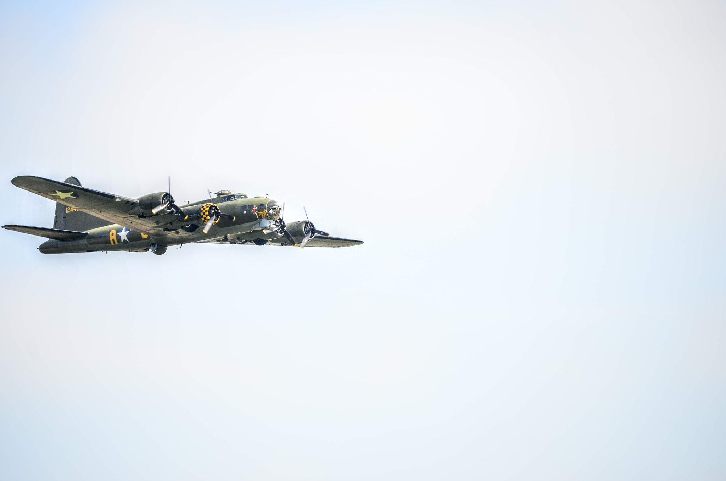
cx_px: 363
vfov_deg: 7.0
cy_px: 240
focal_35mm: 195
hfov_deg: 10.6
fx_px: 3924
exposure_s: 1/1250
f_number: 5
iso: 400
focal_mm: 130
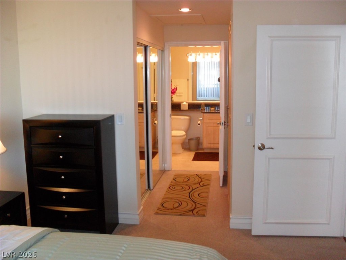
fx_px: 350
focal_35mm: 35
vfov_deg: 40.7
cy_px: 130
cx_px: 173
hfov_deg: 52.6
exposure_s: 1/45
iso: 200
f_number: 3
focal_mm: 6.3
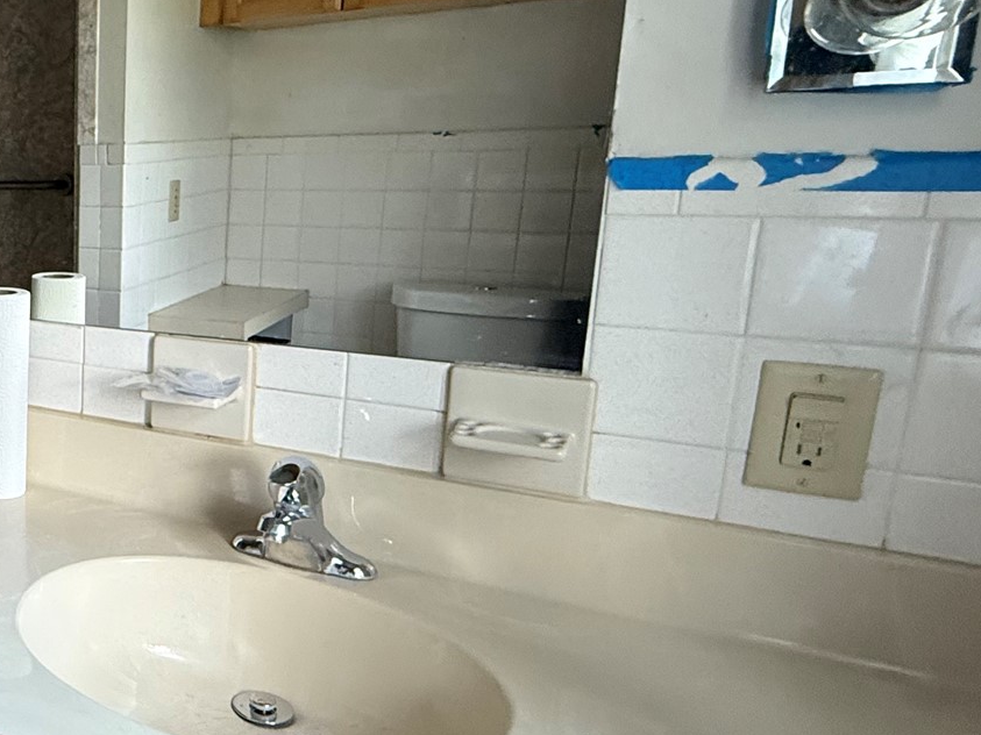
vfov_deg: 41.7
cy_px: 330
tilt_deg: -11.4
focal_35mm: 34
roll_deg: +2.0
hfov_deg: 40.8
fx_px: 963
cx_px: -147
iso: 320
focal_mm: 2.22
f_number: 2.2
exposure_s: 1/99
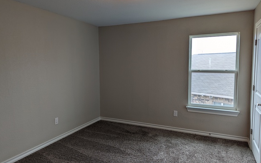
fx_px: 185
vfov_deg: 47.6
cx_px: 131
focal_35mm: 26
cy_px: 81
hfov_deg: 70.4
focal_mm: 6.81
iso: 28
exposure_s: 1/60
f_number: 1.85
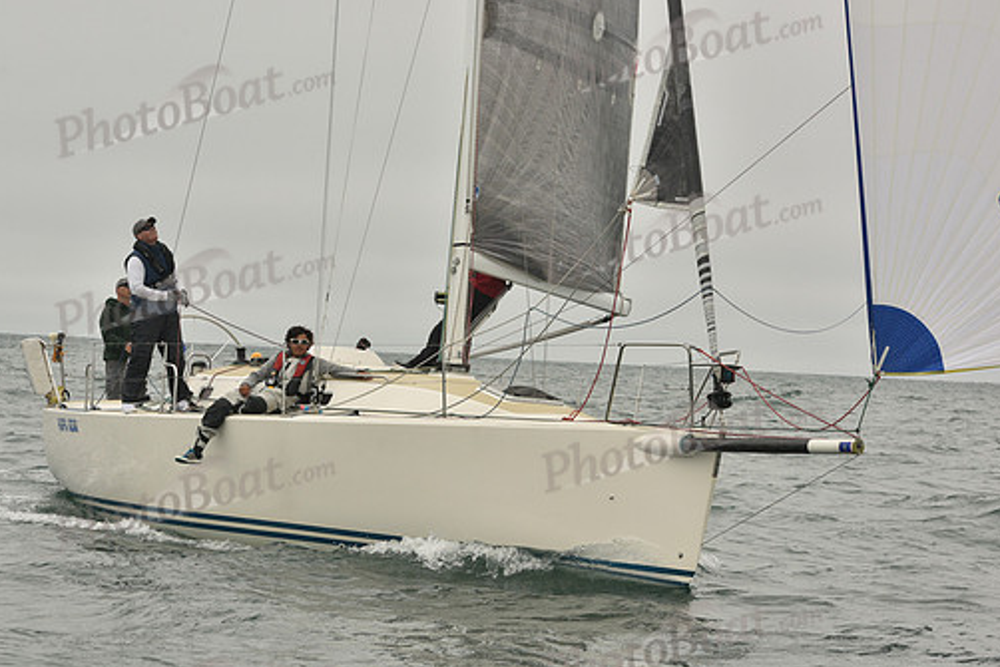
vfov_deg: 10.8
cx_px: 440
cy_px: 365
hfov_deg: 16.1
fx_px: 3529
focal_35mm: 127
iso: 320
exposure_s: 1/800
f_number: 10
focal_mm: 110
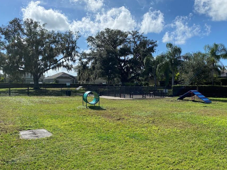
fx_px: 203
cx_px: 123
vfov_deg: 45.4
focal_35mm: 31
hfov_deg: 58.3
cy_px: 95
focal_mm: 4.25
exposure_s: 1/3731
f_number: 1.8
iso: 32
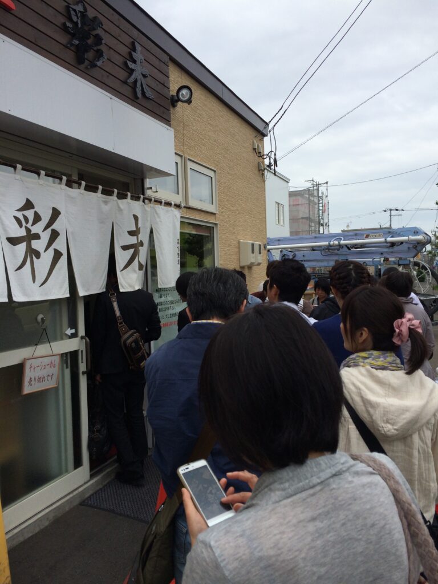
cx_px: 219
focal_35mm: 30
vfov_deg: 60.0
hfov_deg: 46.8
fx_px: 506
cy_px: 292
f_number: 2.2
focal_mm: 4.12
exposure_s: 1/1953
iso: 40
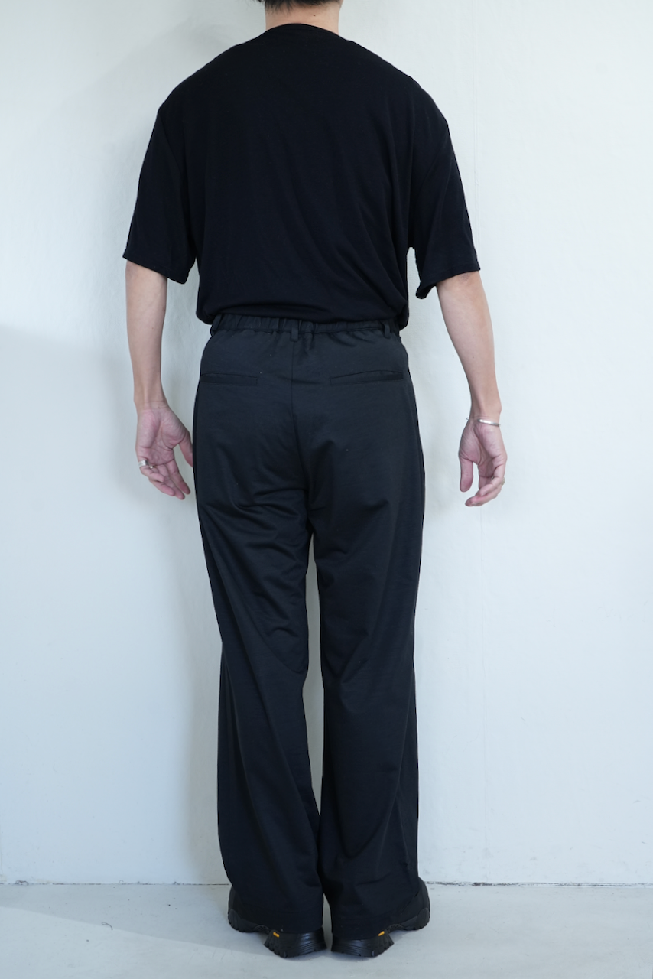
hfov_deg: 28.7
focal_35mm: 47
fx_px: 1278
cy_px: 490
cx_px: 326
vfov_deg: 41.9
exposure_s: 1/50
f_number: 6.3
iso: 1000
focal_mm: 47
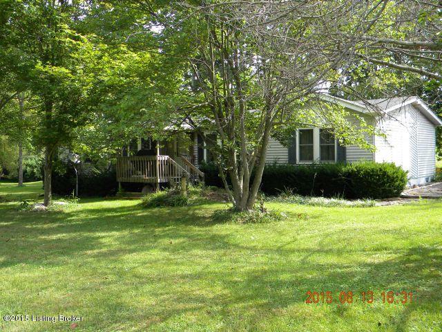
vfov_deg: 39.7
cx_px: 221
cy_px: 166
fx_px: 460
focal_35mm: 36
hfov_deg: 51.4
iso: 80
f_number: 3.7
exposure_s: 1/160
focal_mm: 6.4
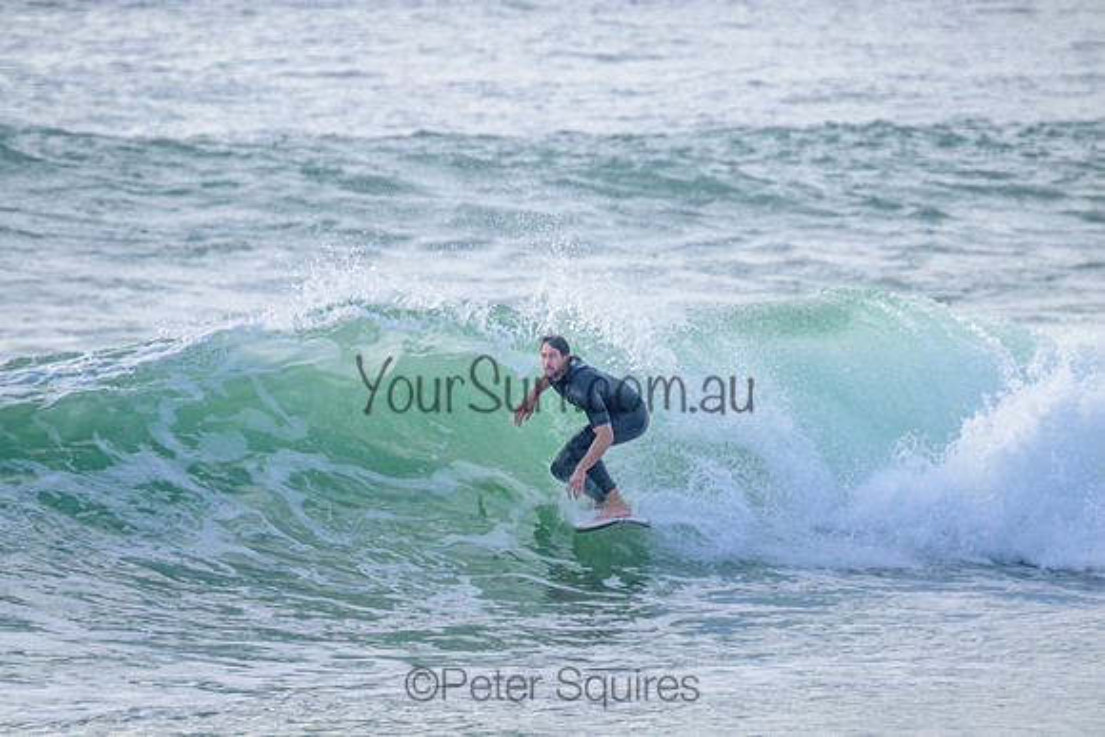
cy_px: 368
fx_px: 24560
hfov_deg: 2.6
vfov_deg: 1.7
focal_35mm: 800
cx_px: 552
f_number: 11
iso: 1250
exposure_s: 1/2000
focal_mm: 800
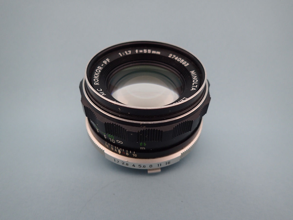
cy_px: 110
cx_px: 146
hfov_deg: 69.4
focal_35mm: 25
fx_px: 212
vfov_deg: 54.9
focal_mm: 4.5
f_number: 2
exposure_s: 1/80
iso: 100
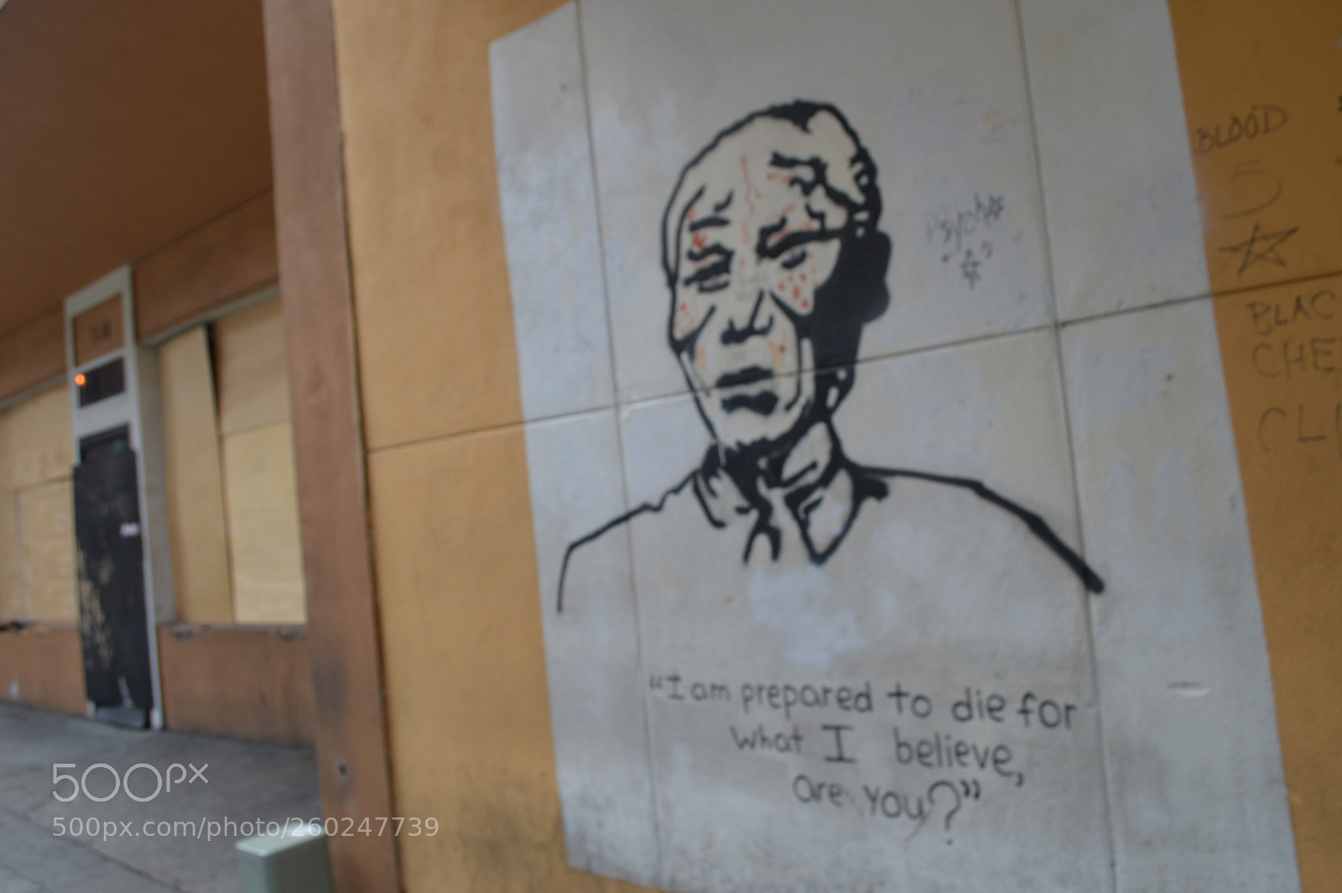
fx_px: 1117
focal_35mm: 30
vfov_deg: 43.5
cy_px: 446
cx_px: 671
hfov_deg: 62.0
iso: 200
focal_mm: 20
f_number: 5.6
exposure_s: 1/125
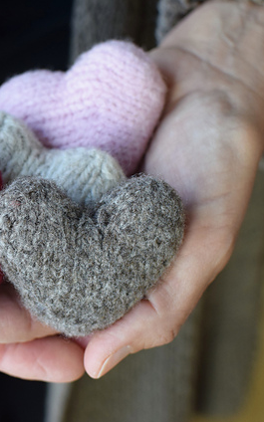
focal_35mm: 81
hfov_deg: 15.9
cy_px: 211
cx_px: 7
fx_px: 930
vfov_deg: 25.6
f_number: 5
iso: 900
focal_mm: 35
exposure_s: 1/60
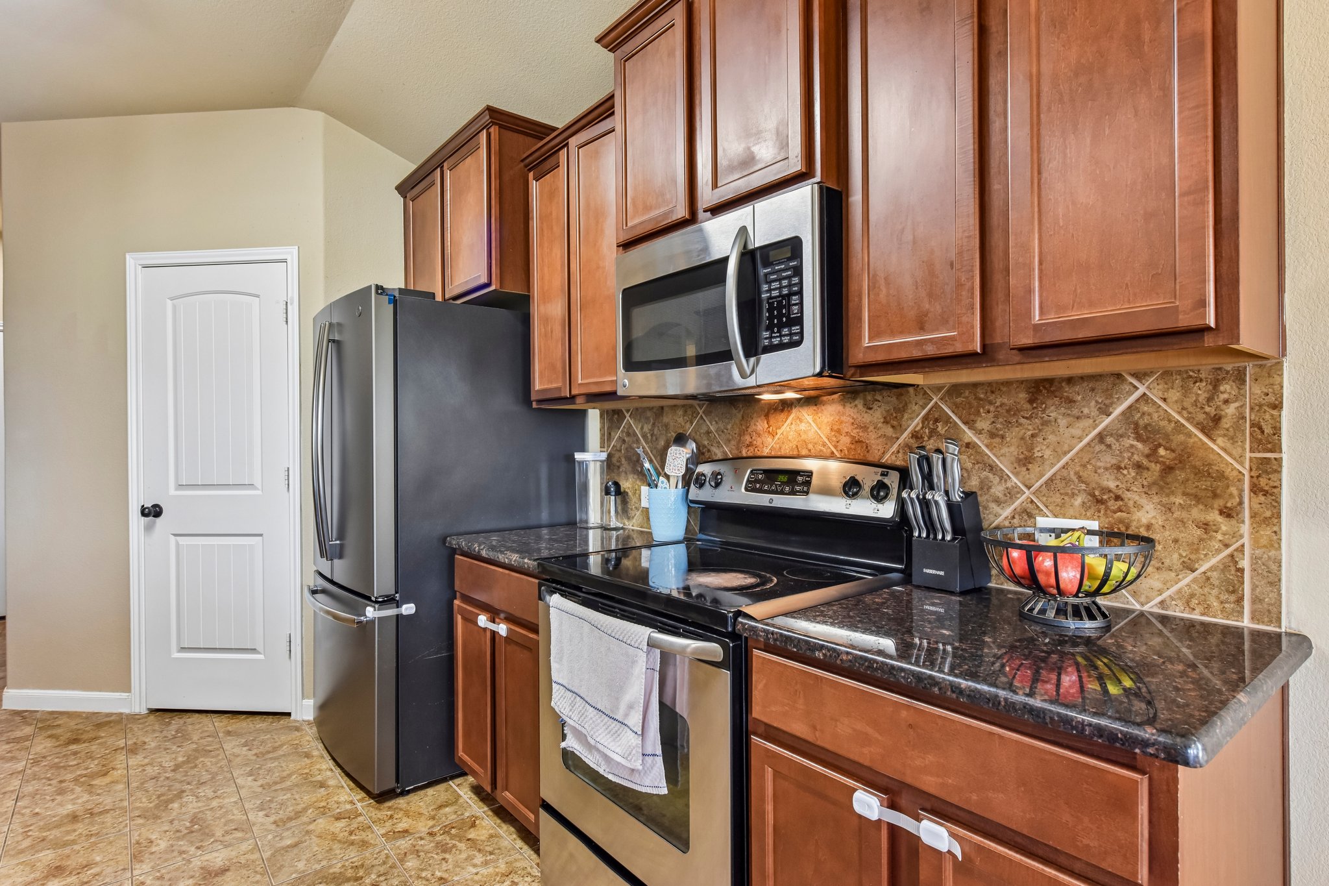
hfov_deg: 86.9
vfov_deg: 64.5
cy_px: 443
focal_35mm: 19
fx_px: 701
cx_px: 664
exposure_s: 1/20
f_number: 8
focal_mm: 19
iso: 800
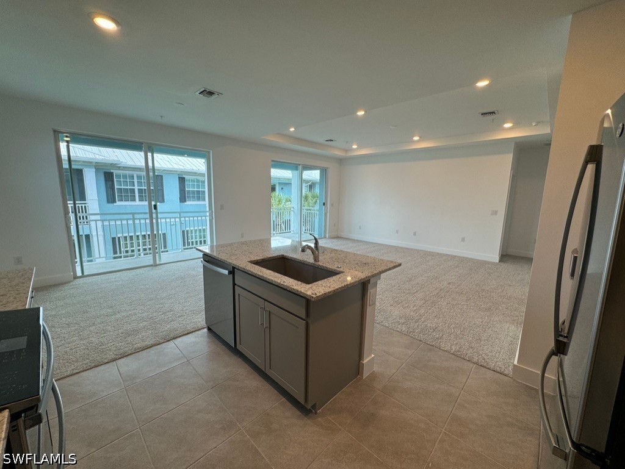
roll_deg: -1.4
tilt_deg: -9.1
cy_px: 234
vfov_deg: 85.7
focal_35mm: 14
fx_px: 253
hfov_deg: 102.0
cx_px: 312
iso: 64
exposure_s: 1/120
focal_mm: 2.22
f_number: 2.2
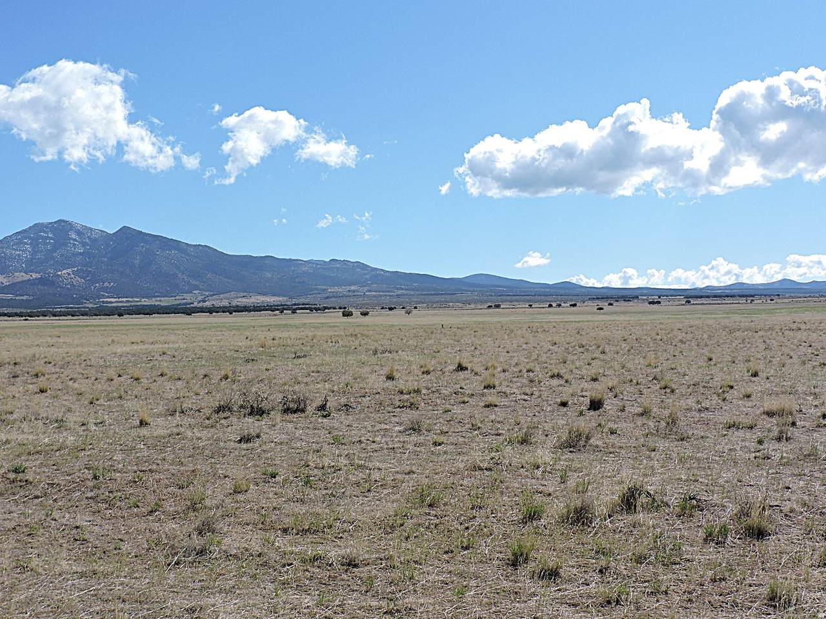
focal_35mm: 43
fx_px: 1026
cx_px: 413
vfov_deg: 33.6
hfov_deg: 43.9
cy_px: 310
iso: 100
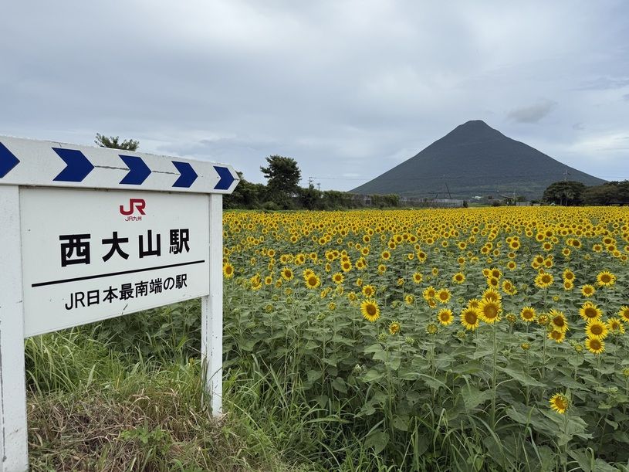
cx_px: 314
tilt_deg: -4.1
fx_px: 436
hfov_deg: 71.6
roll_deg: -0.9
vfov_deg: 56.8
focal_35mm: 24
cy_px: 236
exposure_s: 1/5319
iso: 80
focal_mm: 6.76
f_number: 1.78
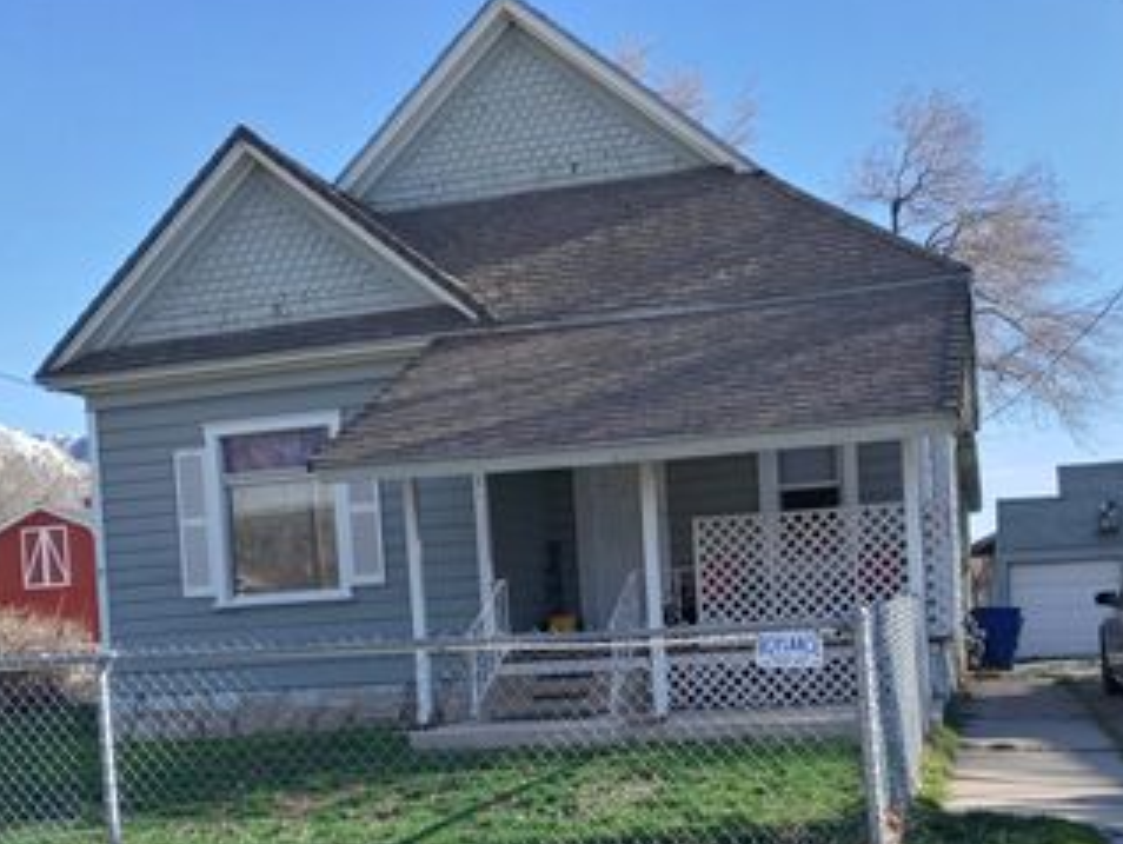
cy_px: 637
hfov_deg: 42.8
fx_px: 1429
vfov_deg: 32.3
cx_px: 625
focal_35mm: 44
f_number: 1.8
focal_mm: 3.61
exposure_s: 1/1031
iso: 100
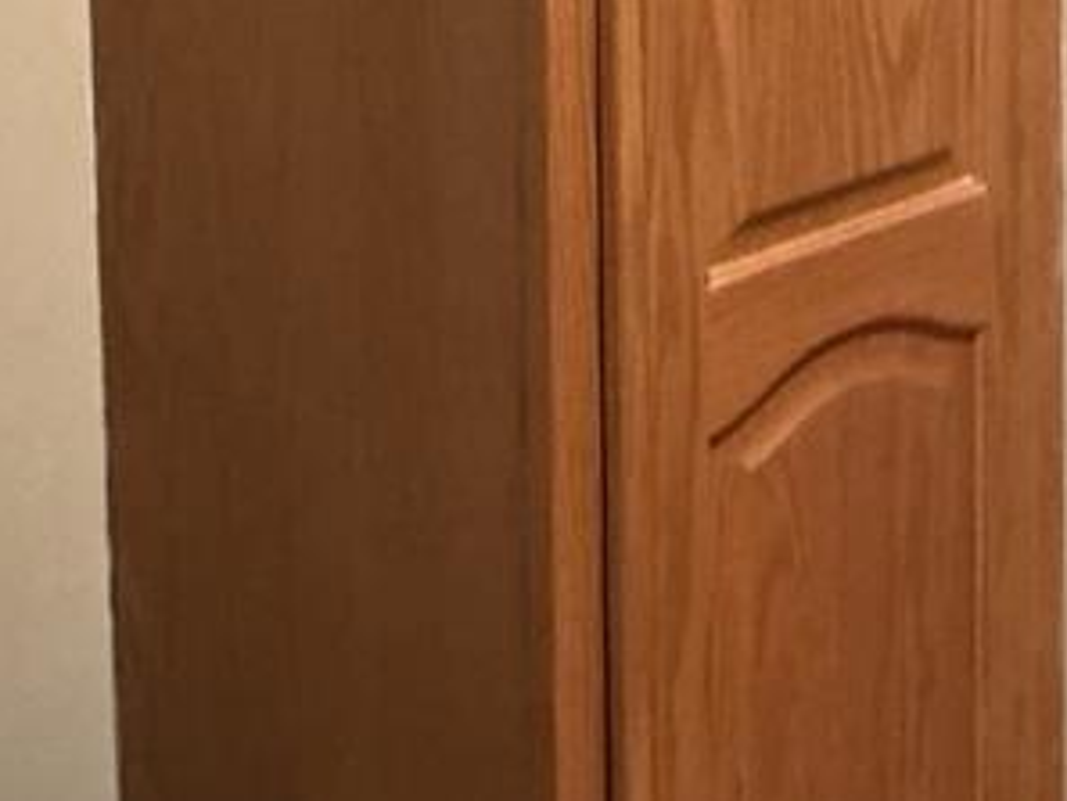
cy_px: -356
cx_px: 675
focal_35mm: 100
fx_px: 3084
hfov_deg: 19.6
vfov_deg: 14.0
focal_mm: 3
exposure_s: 1/30
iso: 250
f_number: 1.8
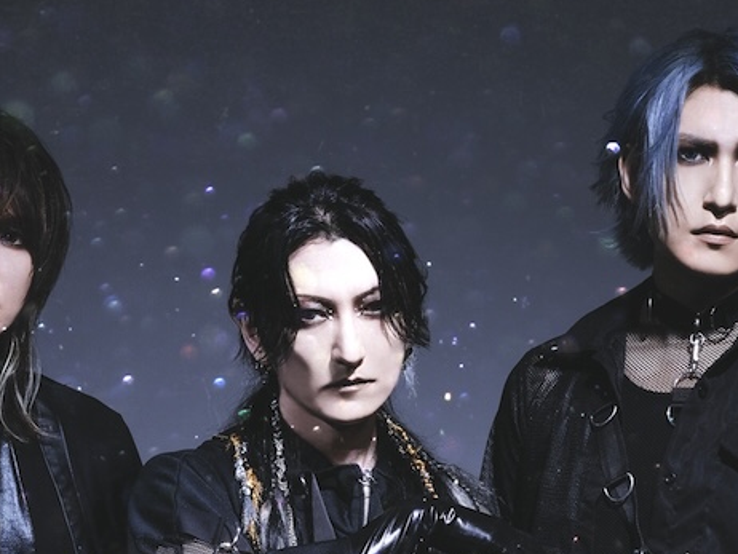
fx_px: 3328
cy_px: 660
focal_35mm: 156
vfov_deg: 9.4
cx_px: 367
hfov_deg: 12.7
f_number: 10
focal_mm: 50
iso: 100
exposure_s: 1/60
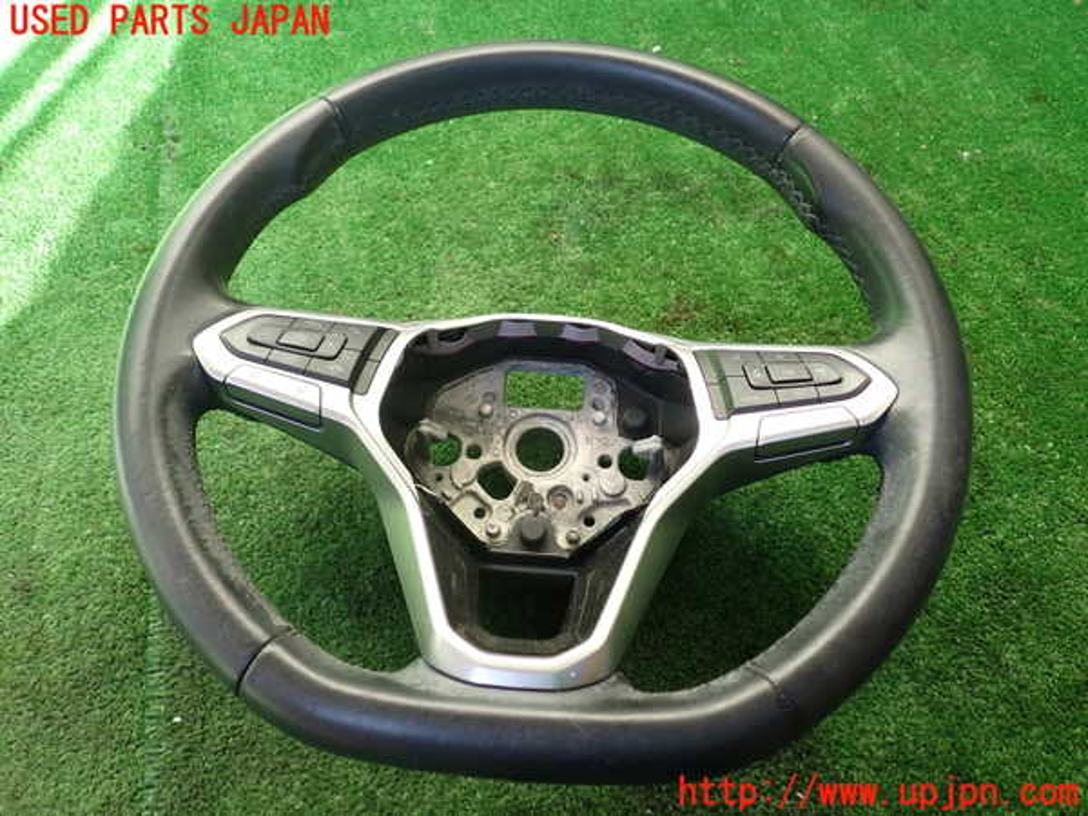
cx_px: 544
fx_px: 943
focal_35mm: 30
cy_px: 408
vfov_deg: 46.8
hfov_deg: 60.0
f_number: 2.3
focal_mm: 5.4
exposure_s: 1/125
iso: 160
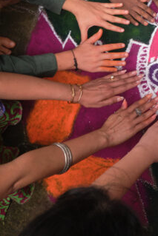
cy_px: 54
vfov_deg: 25.9
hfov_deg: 16.6
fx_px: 506
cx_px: 214
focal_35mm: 77
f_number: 4
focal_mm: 16
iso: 200
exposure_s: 1/160
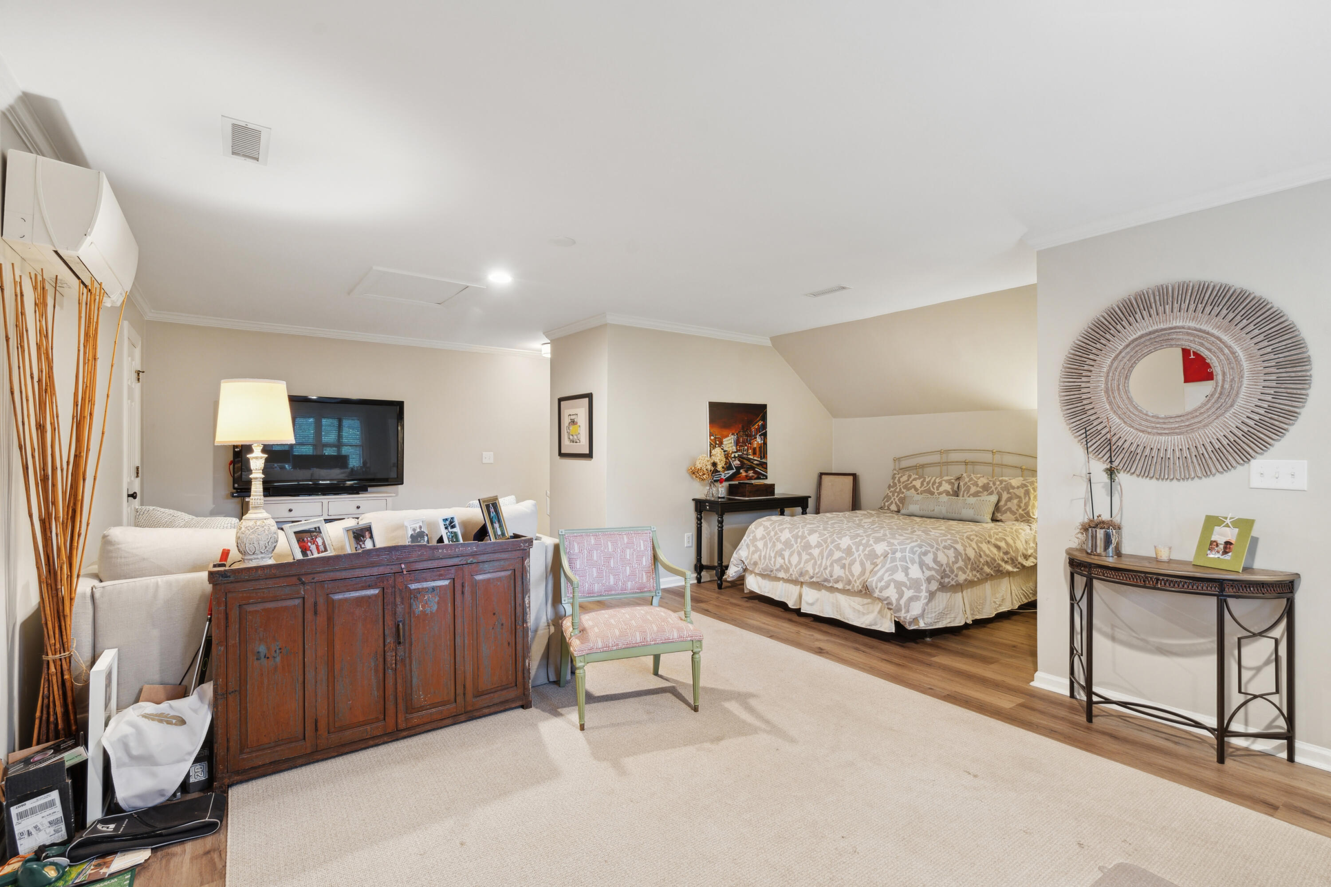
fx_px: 592
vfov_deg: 73.7
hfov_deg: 96.7
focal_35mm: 16
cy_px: 444
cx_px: 666
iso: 400
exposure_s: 1/2
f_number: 8
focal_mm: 16
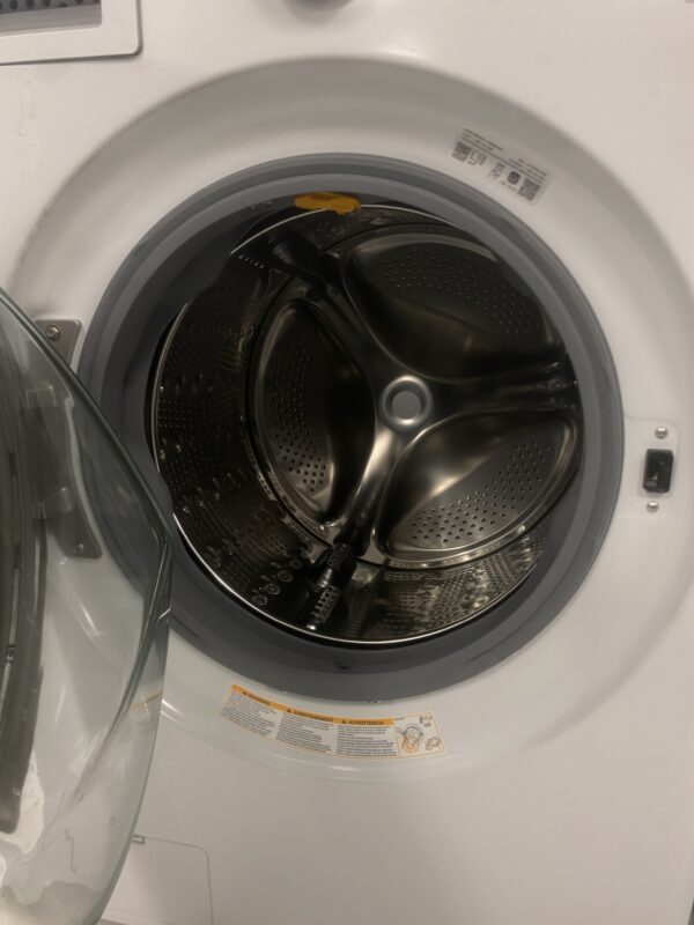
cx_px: 347
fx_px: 695
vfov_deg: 67.3
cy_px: 462
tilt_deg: -14.8
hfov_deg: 53.1
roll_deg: -0.9
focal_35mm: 26
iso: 125
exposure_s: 1/44
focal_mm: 4.25
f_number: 1.8
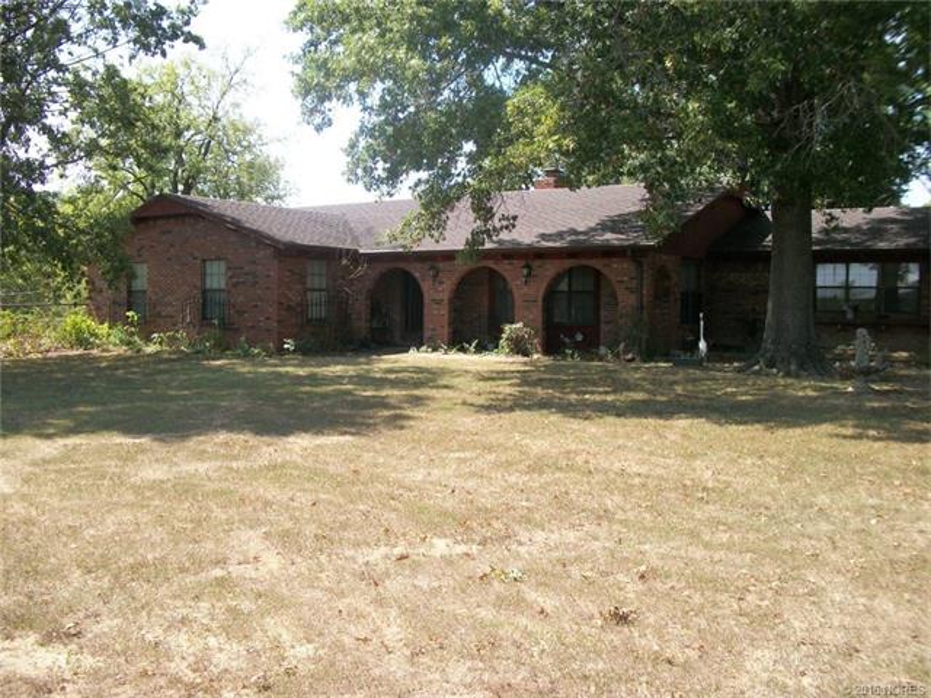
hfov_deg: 56.8
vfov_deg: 44.2
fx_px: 861
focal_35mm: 32
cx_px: 466
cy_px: 349
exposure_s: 1/80
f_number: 8.8
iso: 80
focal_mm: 5.7
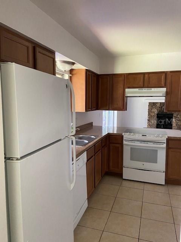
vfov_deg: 67.3
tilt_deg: -5.5
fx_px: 181
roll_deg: -0.1
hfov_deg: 53.1
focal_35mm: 26
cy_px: 121
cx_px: 90
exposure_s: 1/60
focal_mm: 4.25
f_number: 1.8
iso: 400
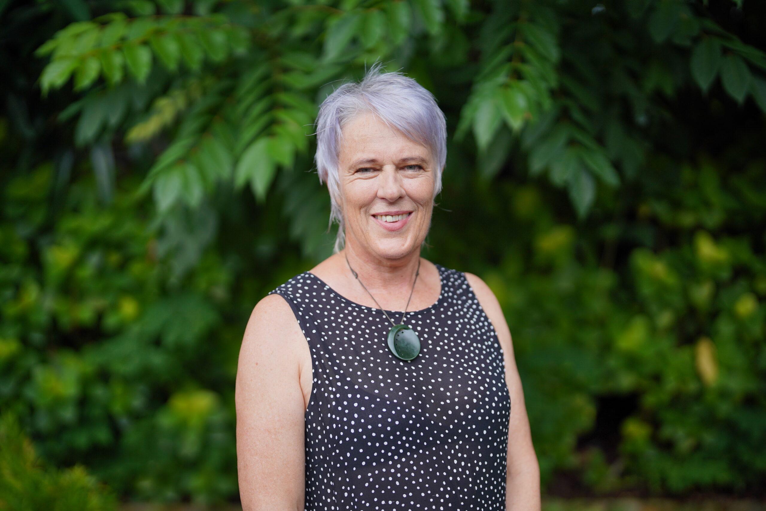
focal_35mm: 50
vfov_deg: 27.0
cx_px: 383
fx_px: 1064
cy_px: 256
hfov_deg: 39.6
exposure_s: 1/2500
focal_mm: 50
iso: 100
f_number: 1.2
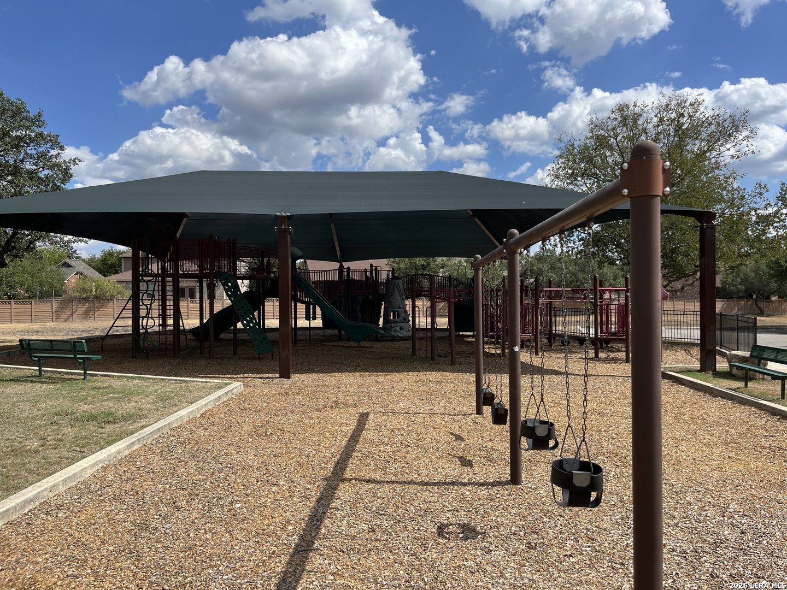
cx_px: 394
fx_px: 591
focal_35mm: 26
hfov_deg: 67.3
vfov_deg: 53.1
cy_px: 295
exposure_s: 1/4149
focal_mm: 5.1
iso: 50
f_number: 1.6
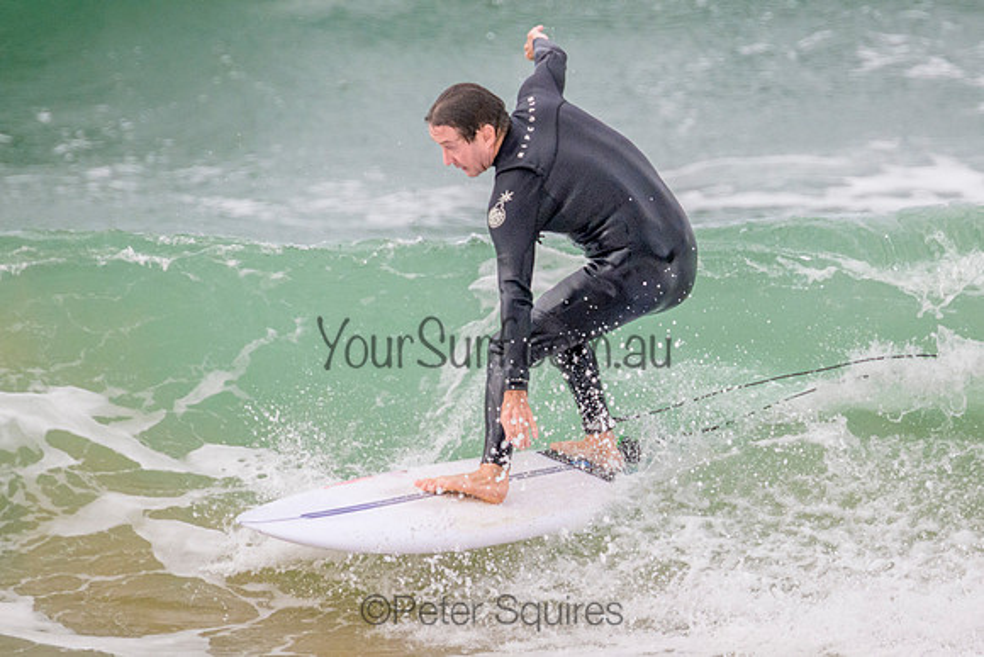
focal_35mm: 1087
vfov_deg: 1.3
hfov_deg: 1.9
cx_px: 669
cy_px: 331
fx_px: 29728
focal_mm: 800
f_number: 11
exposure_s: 1/2000
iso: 2000
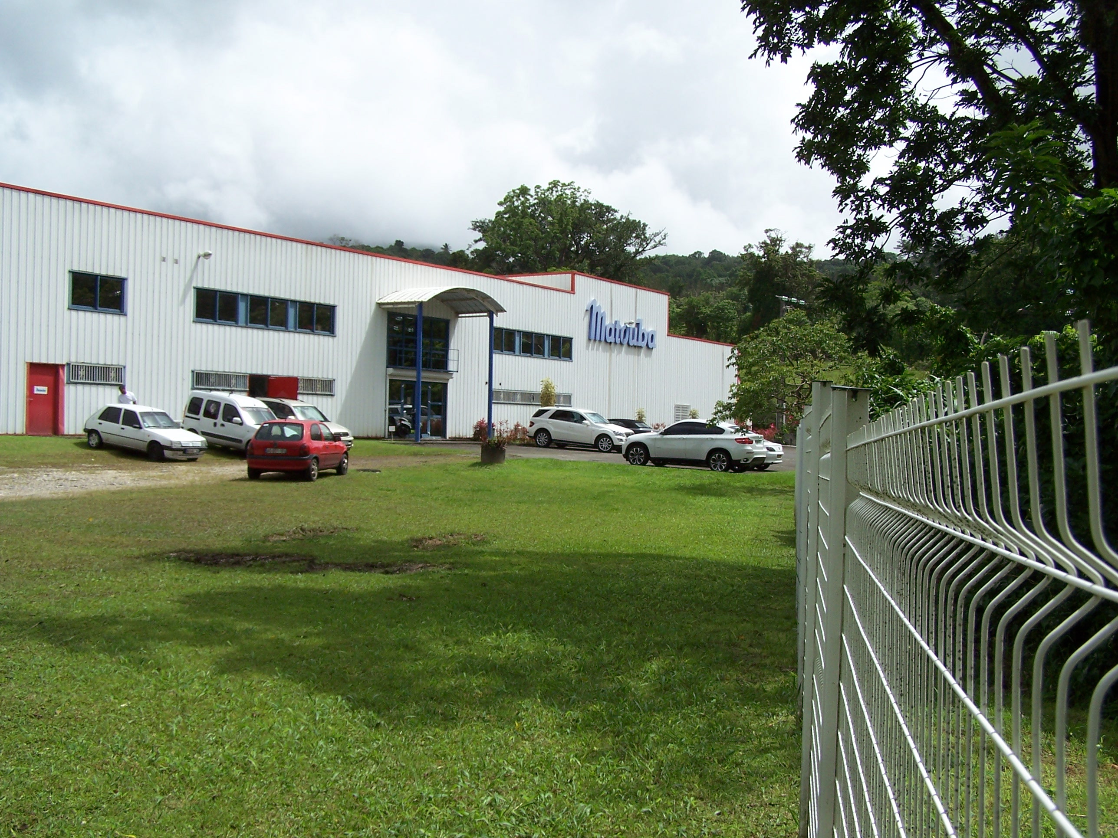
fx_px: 1227
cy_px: 419
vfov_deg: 37.7
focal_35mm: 38
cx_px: 559
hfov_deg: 49.0
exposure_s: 1/750
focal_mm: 6.3
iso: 80
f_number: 4
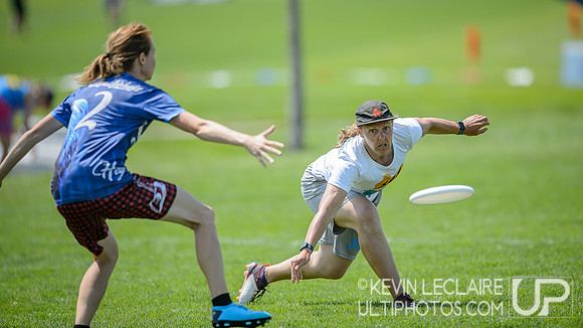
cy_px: 119
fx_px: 6958
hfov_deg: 4.8
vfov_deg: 2.7
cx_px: 313
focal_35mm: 450
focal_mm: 400
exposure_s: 1/2500
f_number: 2.8
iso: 200
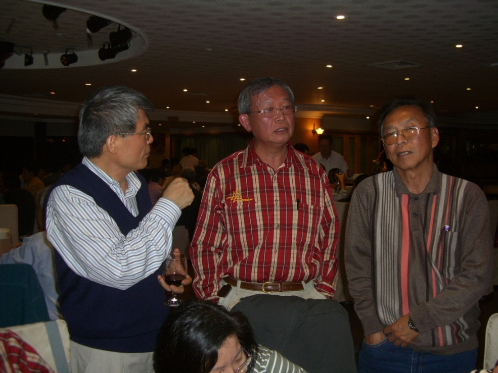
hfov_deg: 49.0
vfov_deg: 37.7
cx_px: 249
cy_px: 186
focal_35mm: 38
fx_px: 547
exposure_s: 1/60
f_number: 2.8
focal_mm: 7.9
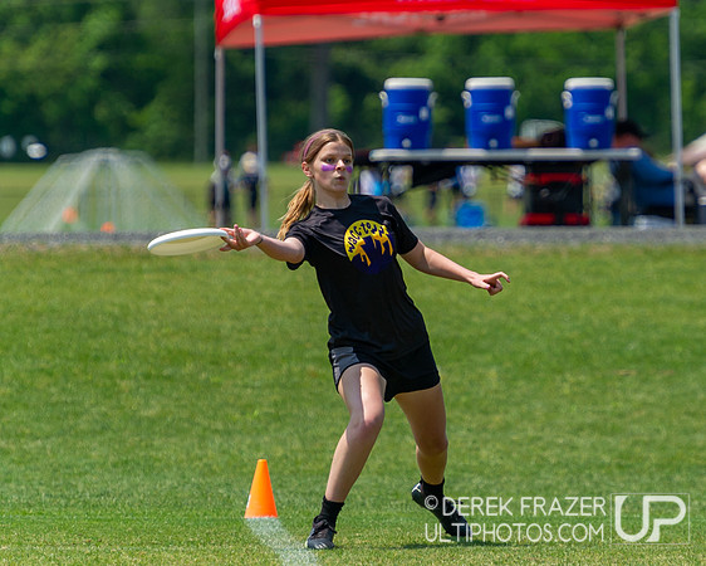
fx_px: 9805
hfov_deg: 4.1
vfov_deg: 3.3
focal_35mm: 469
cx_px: 450
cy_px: 221
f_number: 4
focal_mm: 250
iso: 200
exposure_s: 1/2000
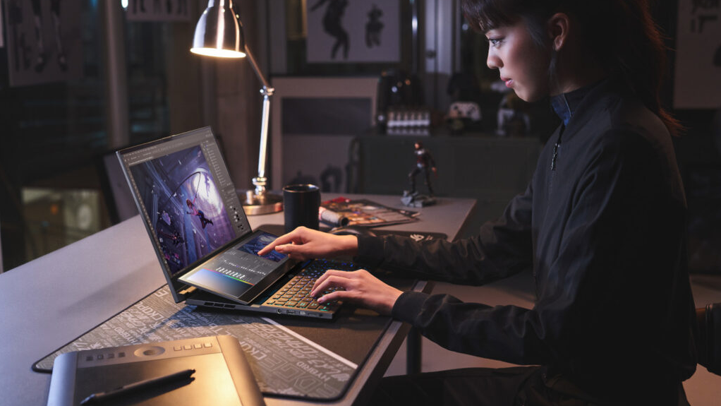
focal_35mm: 42
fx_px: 803
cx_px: 360
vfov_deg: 28.3
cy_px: 174
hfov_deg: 48.4
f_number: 3.2
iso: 800
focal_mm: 40
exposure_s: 1/100
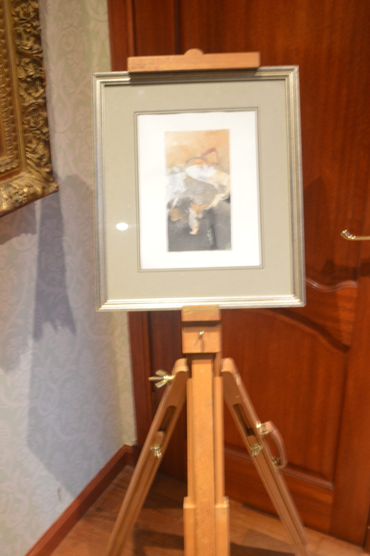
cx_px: 185
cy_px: 278
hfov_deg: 34.2
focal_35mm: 39
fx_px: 602
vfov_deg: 49.6
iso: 800
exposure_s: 1/10
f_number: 4.2
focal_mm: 26
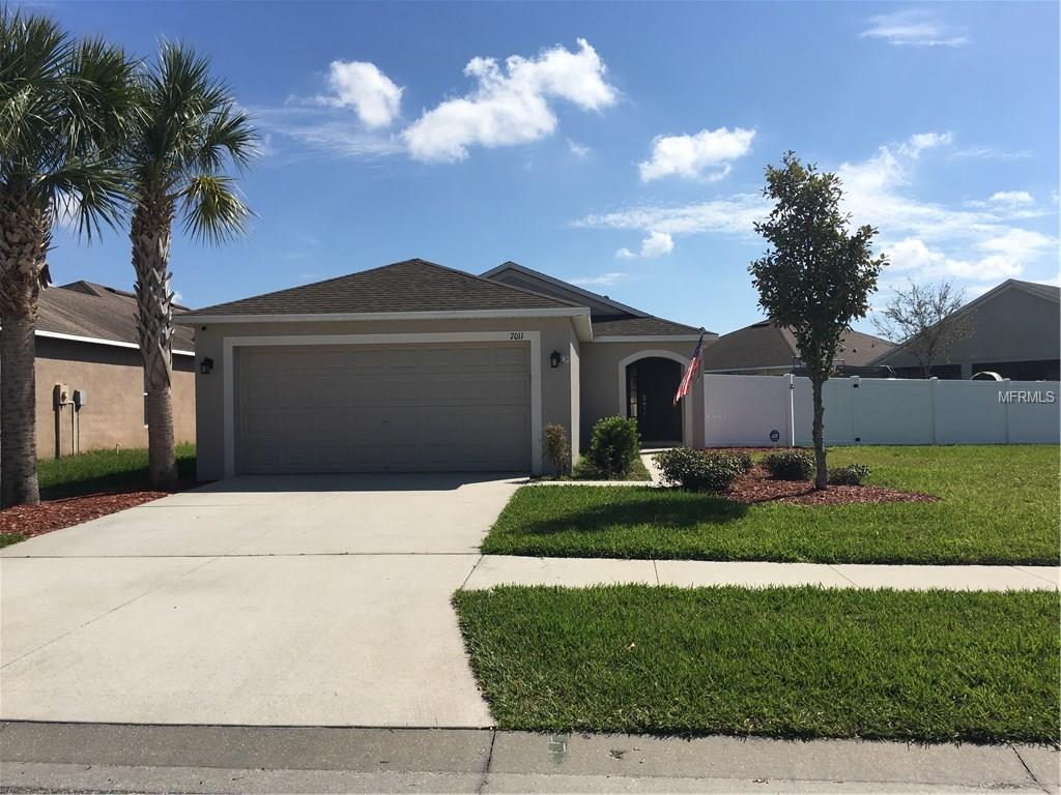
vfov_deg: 48.2
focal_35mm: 29
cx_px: 530
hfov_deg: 61.7
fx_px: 889
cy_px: 398
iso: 25
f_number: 2.2
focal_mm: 4.15
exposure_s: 1/2481
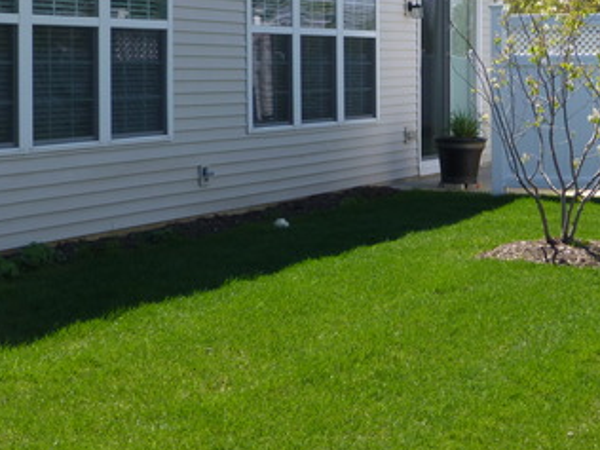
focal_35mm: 83
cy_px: 66
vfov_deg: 17.6
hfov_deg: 23.4
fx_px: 1439
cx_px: 433
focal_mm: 7.4
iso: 100
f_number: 3.9
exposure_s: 1/500
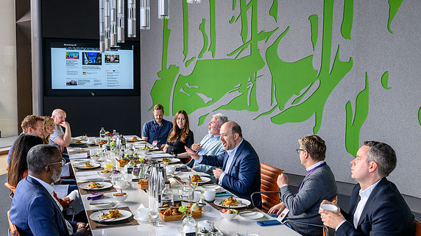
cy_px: 113
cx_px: 208
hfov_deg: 52.8
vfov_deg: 31.1
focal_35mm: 38
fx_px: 424
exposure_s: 1/125
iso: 1000
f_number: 8
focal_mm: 35
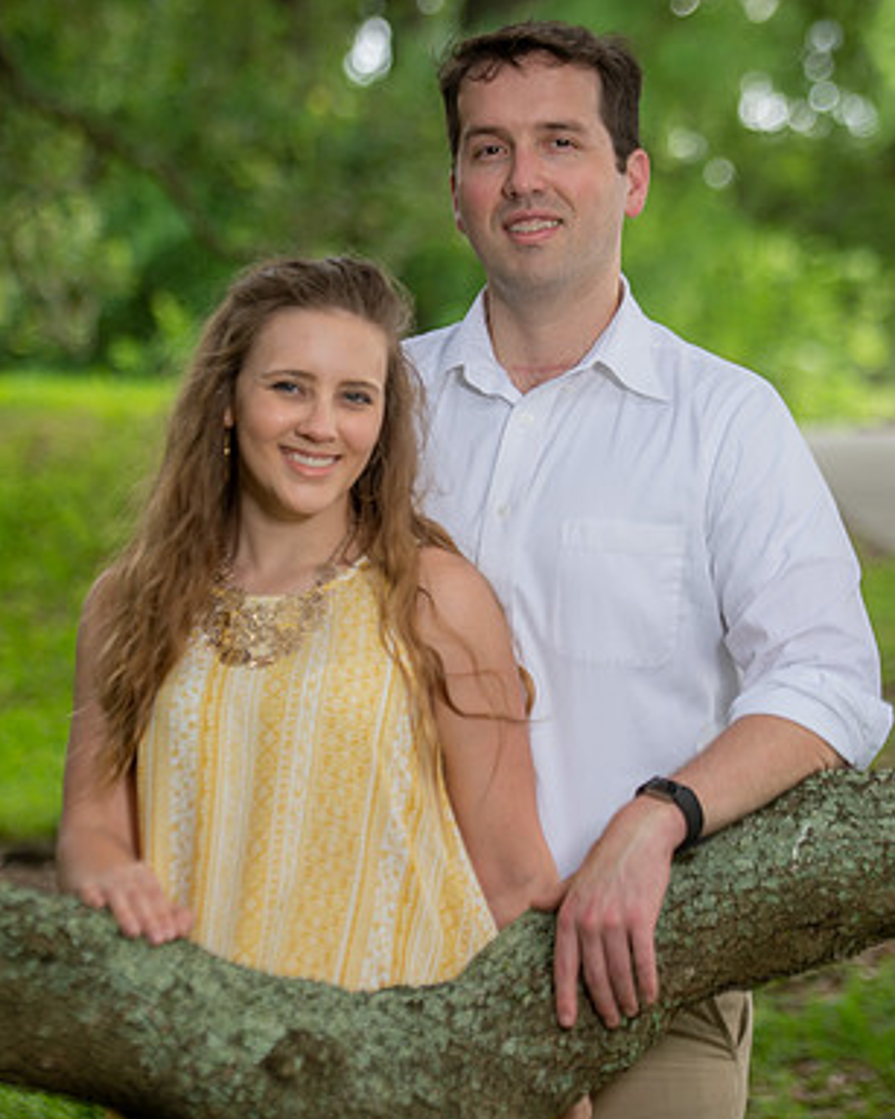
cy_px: 560
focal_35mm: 139
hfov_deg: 11.1
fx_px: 4604
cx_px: 423
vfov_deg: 13.9
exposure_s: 1/100
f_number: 2.8
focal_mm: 98
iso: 125
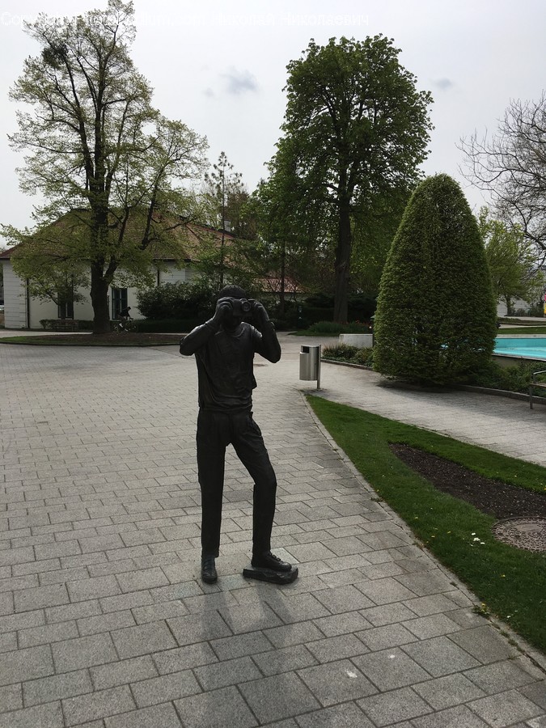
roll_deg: -0.1
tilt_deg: -5.5
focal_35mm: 29
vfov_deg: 61.7
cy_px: 364
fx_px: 610
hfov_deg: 48.2
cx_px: 273
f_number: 2.2
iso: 25
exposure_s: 1/2331
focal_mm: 4.15
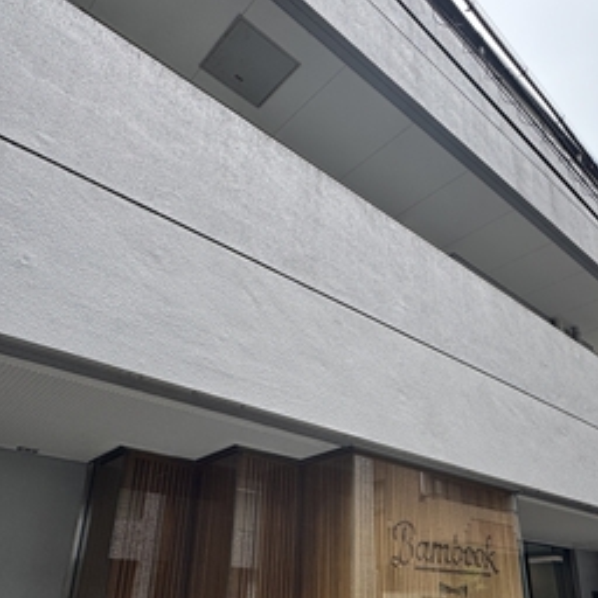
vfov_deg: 54.9
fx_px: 567
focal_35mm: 29
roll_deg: +0.0
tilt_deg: +25.6
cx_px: 350
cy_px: 381
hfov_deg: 55.3
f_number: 2.2
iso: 40
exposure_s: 1/166
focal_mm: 2.22
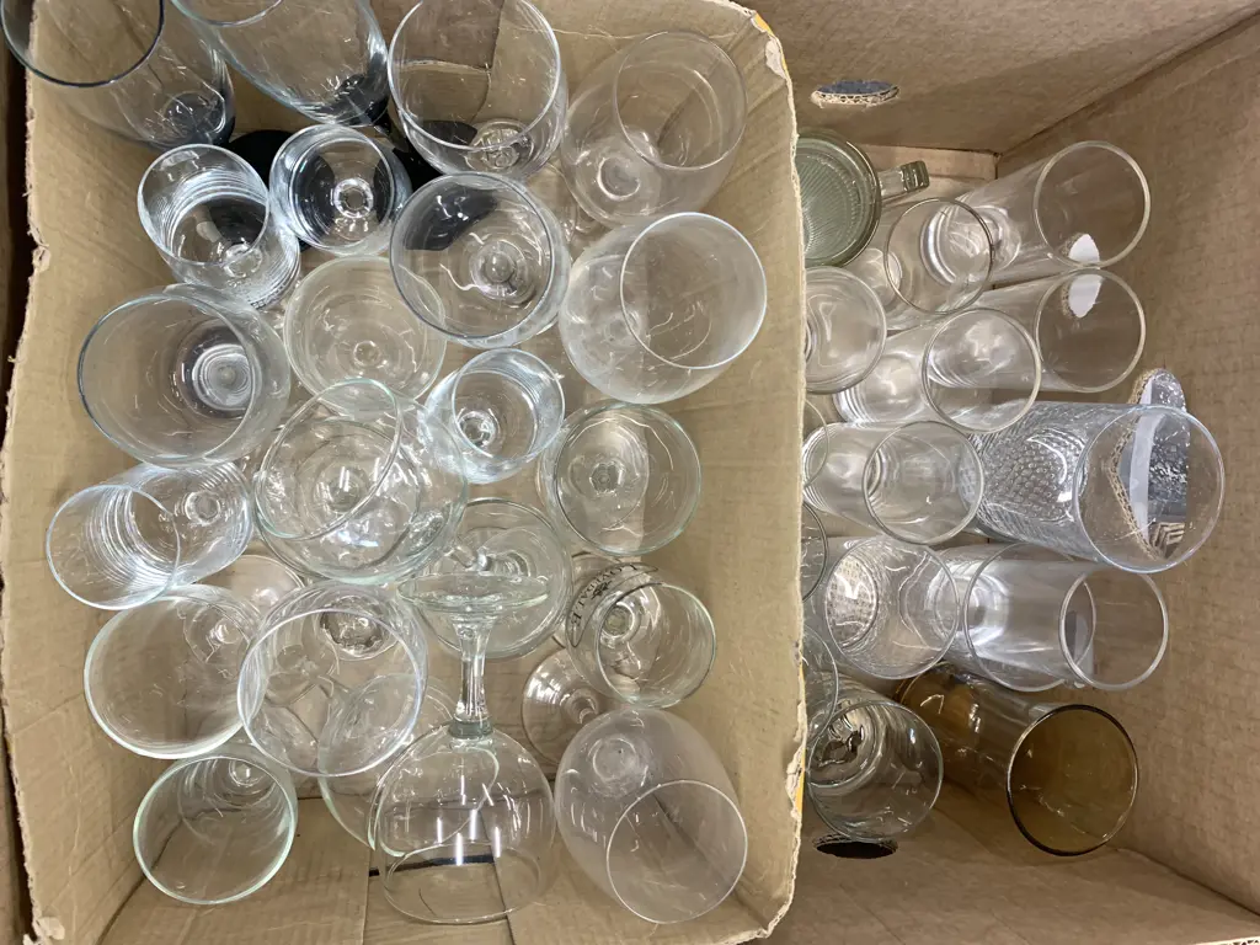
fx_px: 946
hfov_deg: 67.3
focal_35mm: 26
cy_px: 472
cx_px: 630
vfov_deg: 53.1
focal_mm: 4.25
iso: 80
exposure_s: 1/50
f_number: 1.8
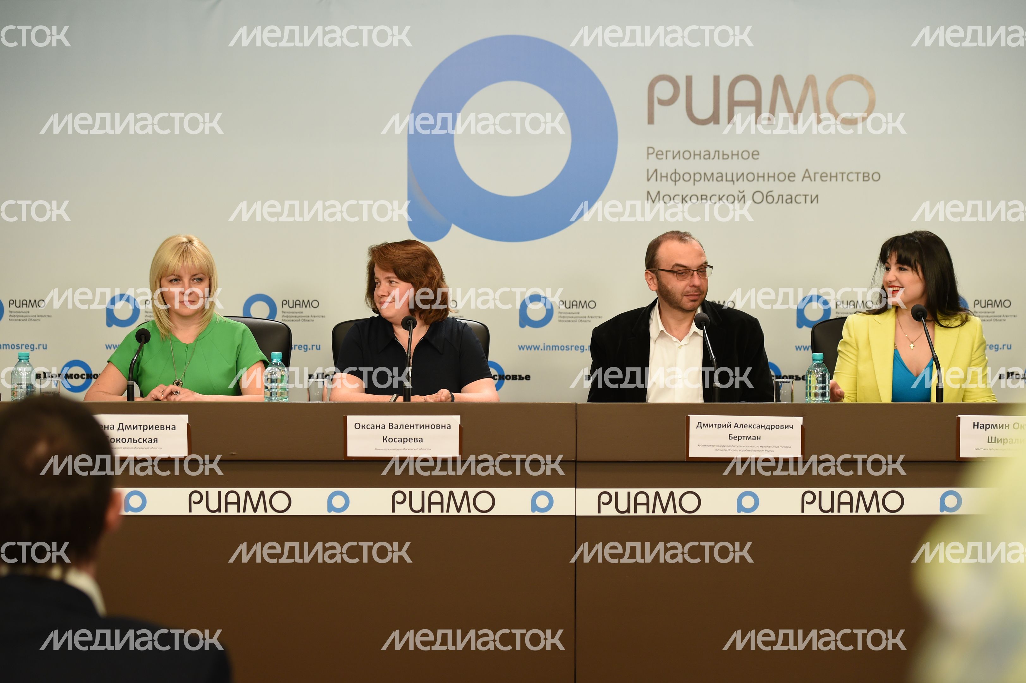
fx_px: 1994
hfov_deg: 28.9
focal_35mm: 70
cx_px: 513
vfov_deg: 19.4
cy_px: 342
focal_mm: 70
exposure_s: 1/160
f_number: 3.5
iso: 1000
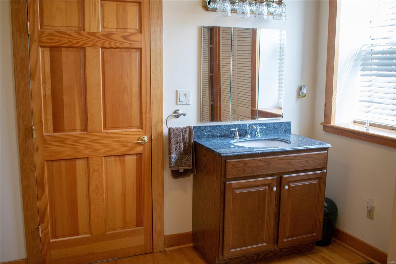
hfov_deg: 53.1
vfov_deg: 36.9
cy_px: 132
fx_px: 396
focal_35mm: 36
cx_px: 198
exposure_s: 1/60
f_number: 4
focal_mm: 24
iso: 200
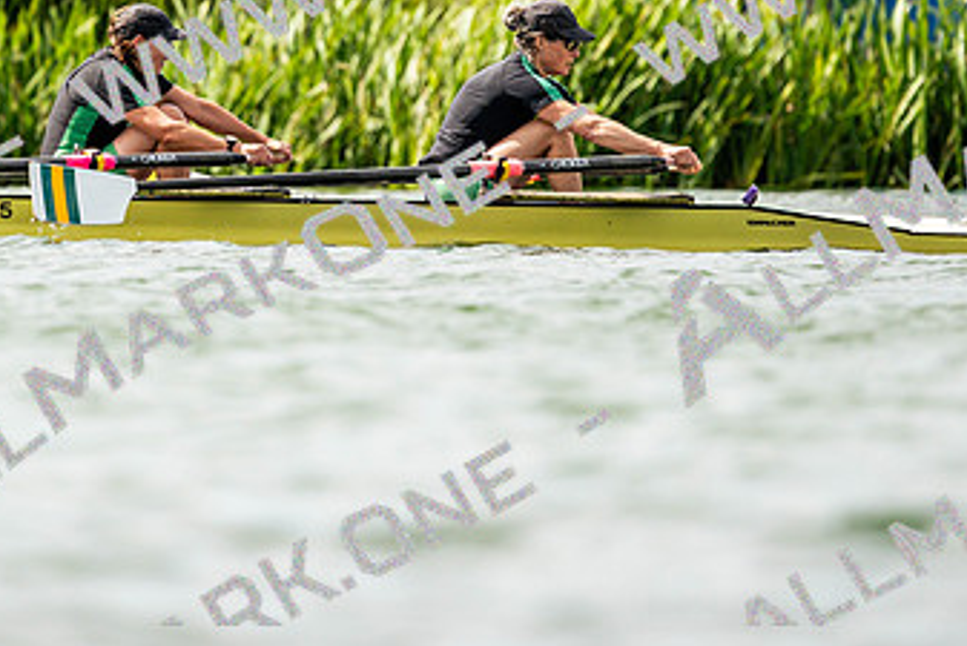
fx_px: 27758
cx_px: 425
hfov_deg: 2.0
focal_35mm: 1033
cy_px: 134
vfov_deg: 1.3
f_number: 6.3
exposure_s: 1/2000
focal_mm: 600
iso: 400
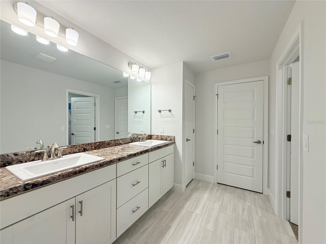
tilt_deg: +0.6
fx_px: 132
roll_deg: +0.1
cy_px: 122
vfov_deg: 85.7
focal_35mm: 14
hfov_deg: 102.1
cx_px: 163
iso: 100
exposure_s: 1/120
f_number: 2.2
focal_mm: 2.22
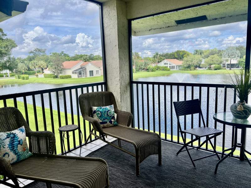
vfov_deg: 53.1
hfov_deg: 67.3
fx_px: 189
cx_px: 126
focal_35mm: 26
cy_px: 94
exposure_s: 1/1412
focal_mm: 5.7
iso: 50
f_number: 1.5
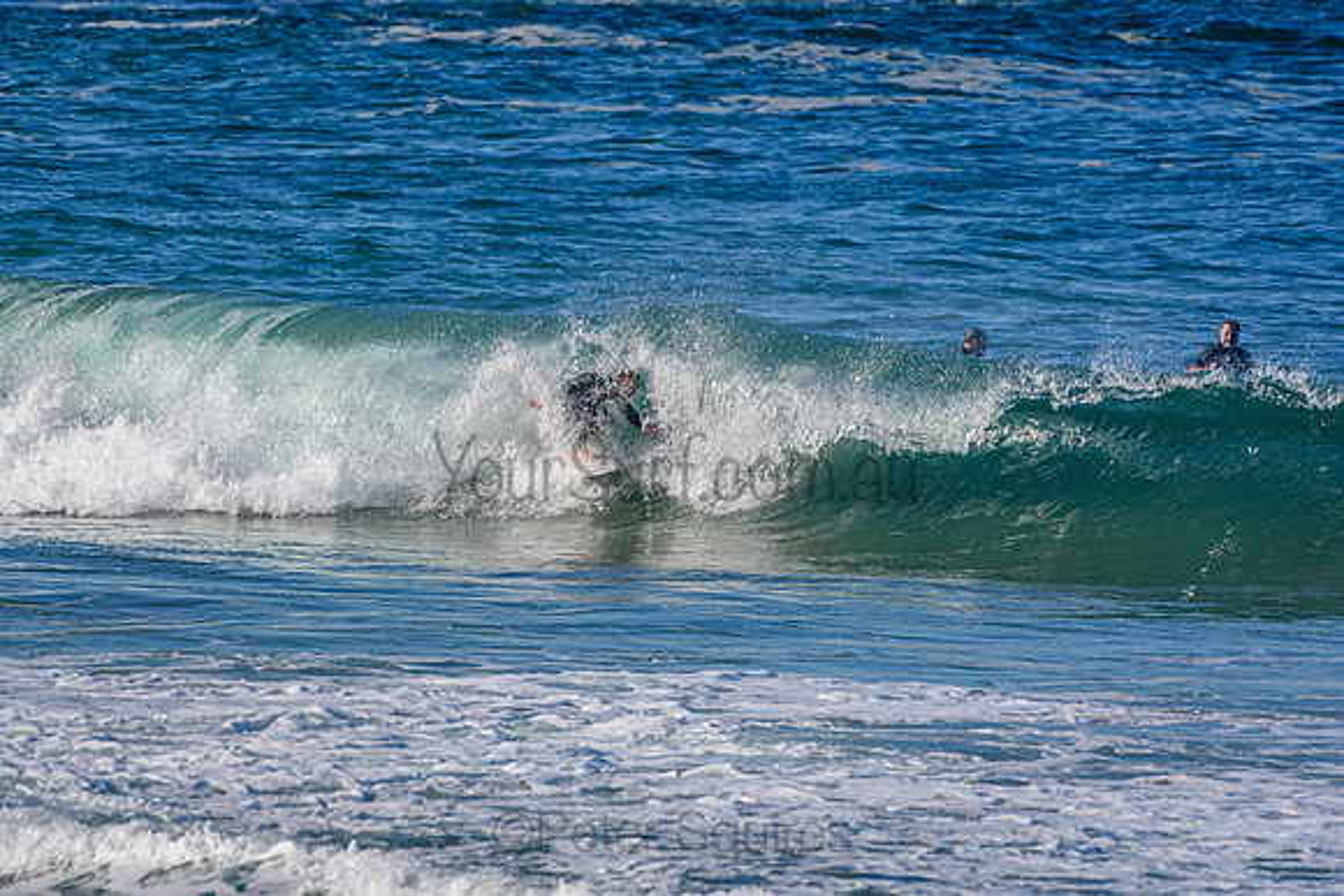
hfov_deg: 2.7
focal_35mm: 750
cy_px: 448
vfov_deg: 1.8
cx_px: 672
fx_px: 28005
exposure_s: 1/2000
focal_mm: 500
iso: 280
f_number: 5.6
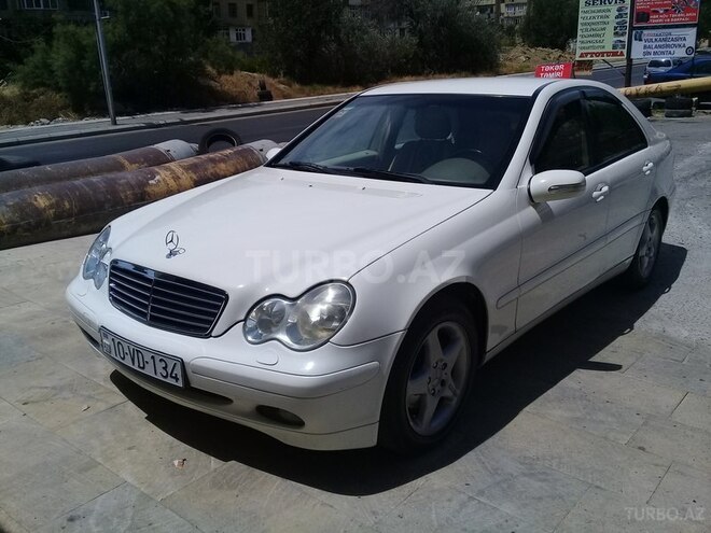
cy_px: 266
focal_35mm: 31
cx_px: 356
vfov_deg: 45.4
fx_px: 637
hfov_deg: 58.4
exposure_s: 1/5025
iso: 50
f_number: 2.2
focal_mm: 3.3
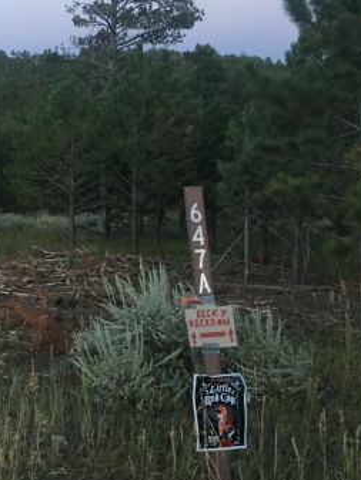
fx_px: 764
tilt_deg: -6.1
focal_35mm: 55
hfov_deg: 24.1
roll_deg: +1.4
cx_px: -77
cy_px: 228
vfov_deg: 34.9
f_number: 2.2
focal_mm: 4.15
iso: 125
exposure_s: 1/30
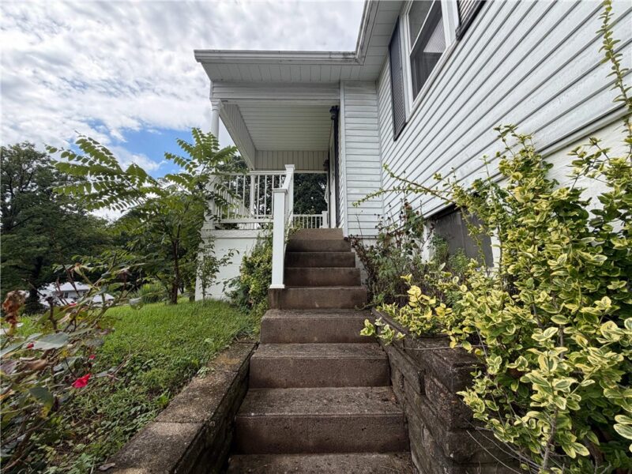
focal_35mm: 14
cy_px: 237
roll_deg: +0.5
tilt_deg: +8.7
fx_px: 256
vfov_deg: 85.7
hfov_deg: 102.1
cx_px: 316
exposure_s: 1/579
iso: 40
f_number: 2.2
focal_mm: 2.22
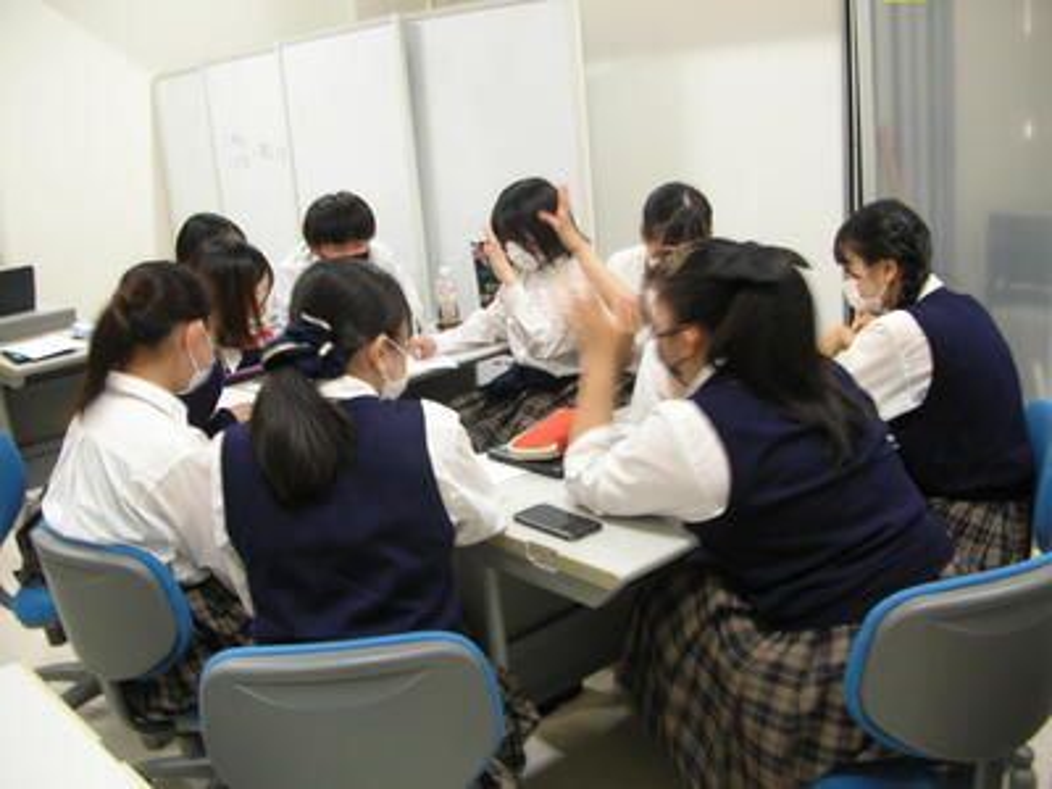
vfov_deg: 40.7
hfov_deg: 52.6
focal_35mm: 35
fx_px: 1064
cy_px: 394
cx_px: 526
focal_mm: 5.8
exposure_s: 1/6.1
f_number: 2.8
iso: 50
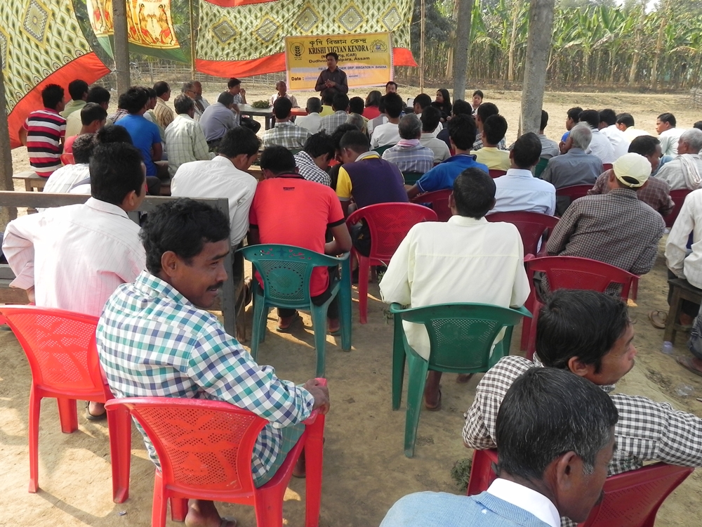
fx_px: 669
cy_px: 264
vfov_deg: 42.9
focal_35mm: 33
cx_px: 351
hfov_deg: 55.4
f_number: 5
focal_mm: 5.9
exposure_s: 1/180
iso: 160
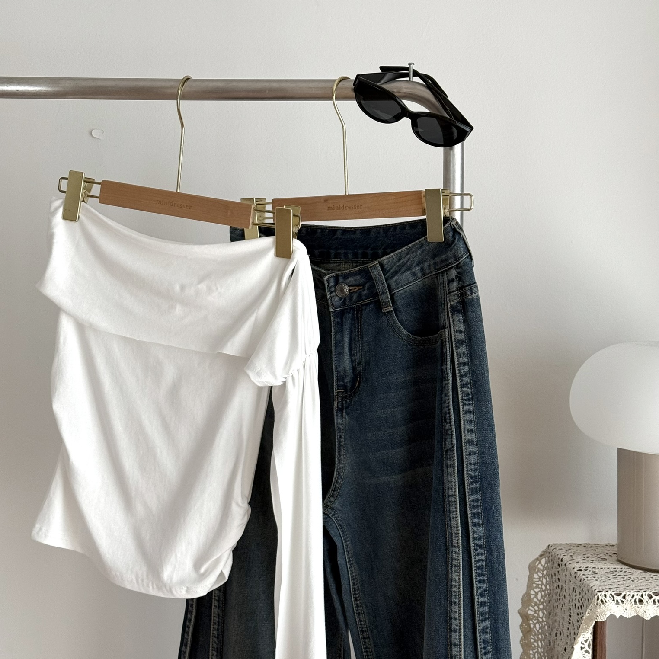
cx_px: 328
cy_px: 316
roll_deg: -0.9
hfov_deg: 30.0
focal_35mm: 57
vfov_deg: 30.0
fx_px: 1228
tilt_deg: -3.2
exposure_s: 1/60
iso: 100
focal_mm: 6.76
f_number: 1.78
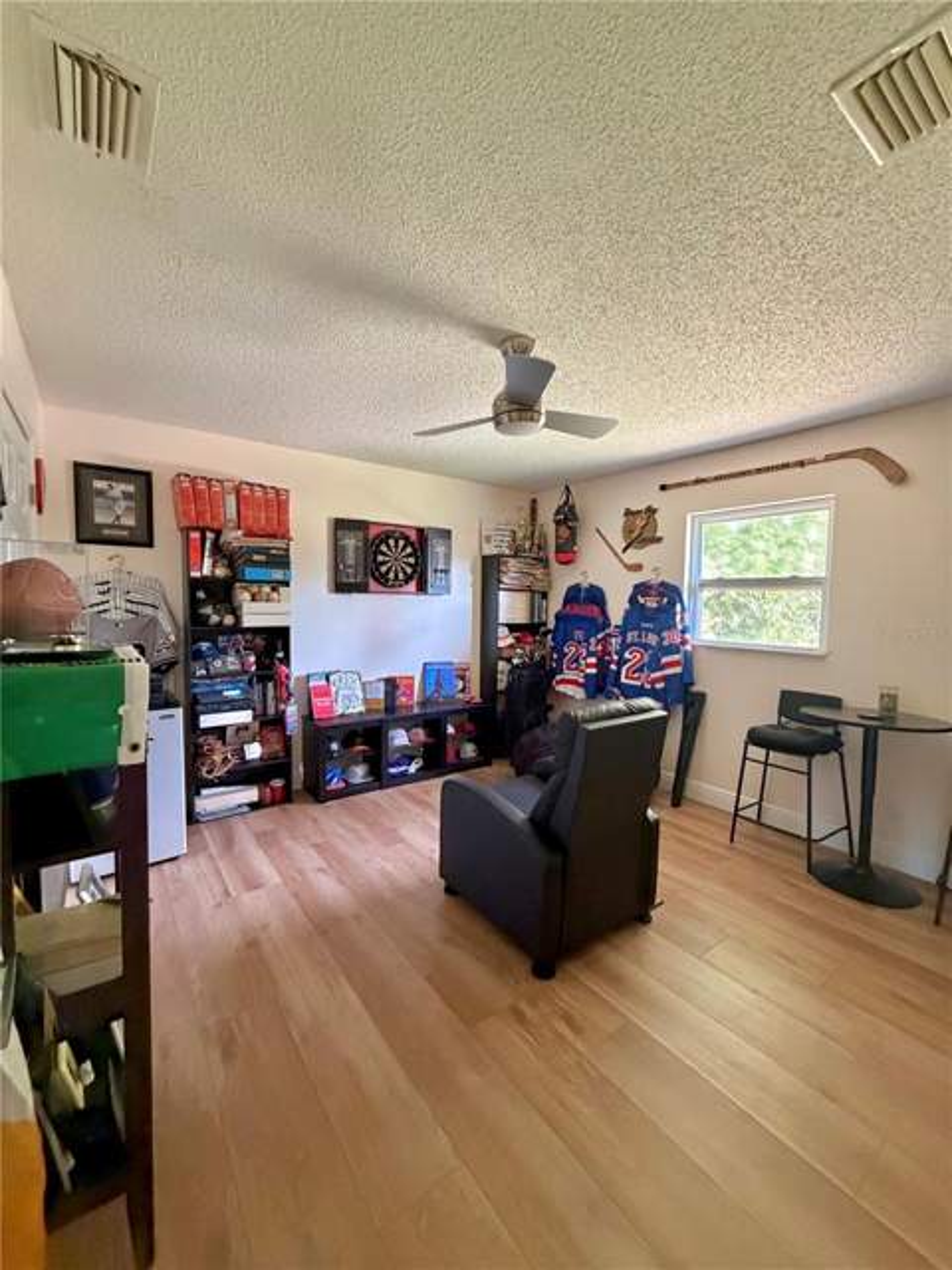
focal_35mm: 14
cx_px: 476
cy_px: 635
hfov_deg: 85.7
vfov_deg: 102.1
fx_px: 513
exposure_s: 1/60
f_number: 2.2
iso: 800
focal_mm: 2.22
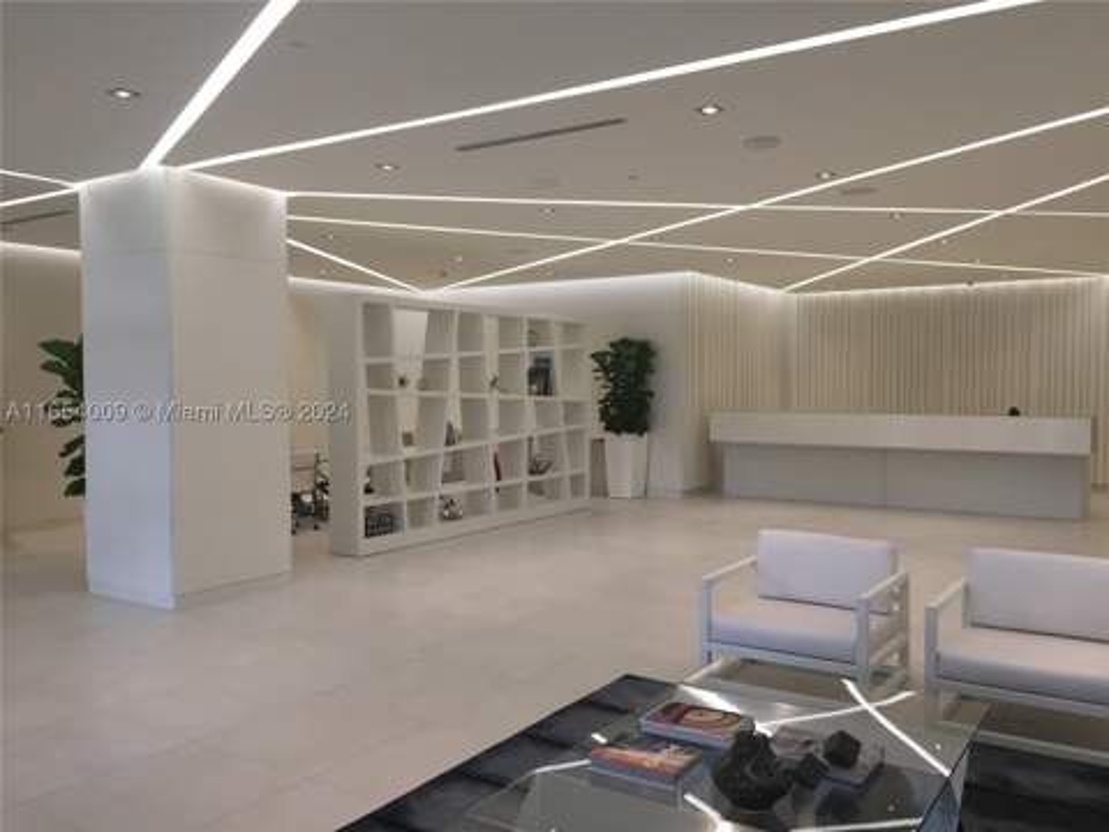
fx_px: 929
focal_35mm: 29
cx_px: 554
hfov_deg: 61.7
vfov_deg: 48.2
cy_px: 416
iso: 32
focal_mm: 4.15
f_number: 2.2
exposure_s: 1/40
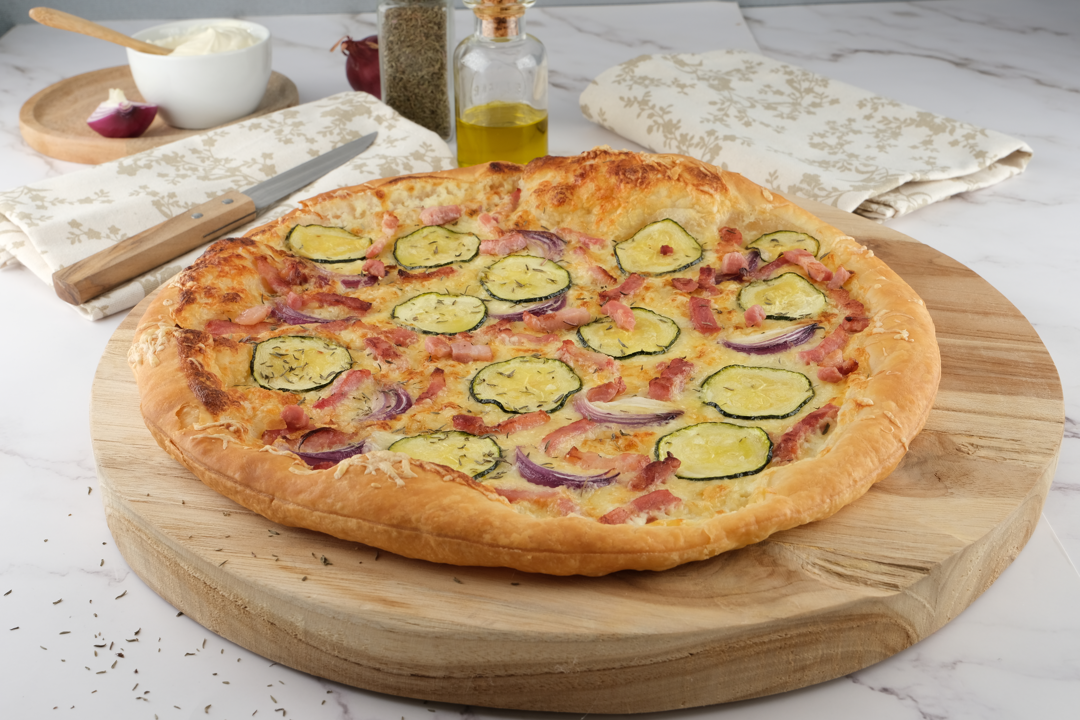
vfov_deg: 30.5
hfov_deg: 44.5
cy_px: 360
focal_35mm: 44
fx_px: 1320
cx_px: 540
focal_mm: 29.2
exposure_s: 1/30
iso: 160
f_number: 11
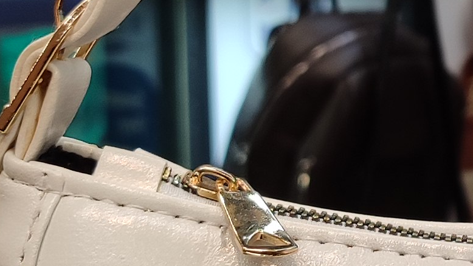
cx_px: 635
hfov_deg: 14.6
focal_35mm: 140
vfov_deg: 8.7
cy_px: 51
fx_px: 1756
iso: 80
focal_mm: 5.95
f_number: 1.89
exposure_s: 1/100
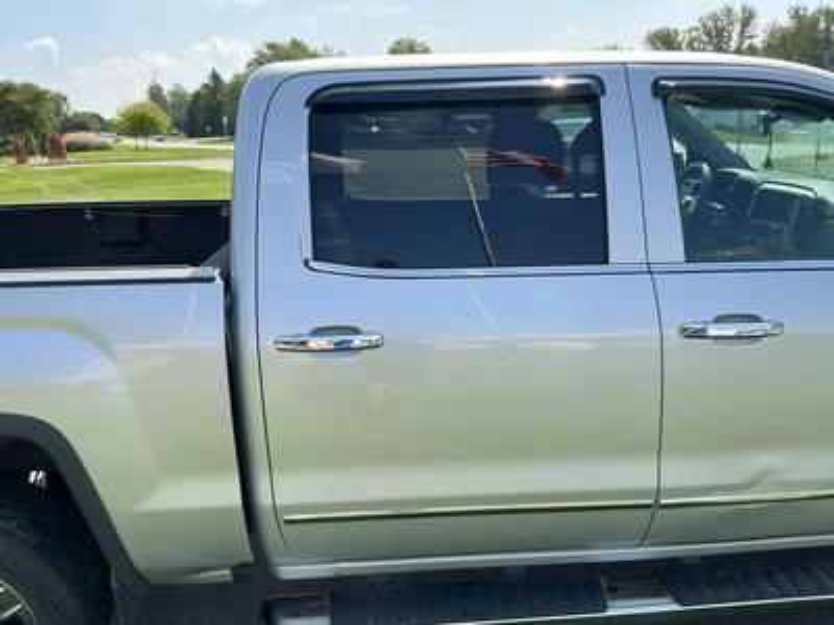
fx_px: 675
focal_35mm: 28
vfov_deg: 49.7
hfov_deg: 63.4
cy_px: 312
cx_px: 417
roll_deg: +0.9
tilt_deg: -14.7
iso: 25
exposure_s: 1/719
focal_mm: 3
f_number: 1.8
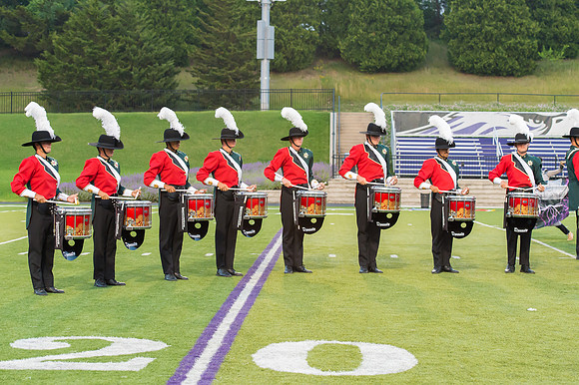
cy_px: 160
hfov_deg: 22.4
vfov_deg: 15.0
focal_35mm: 91
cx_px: 290
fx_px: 1465
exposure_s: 1/640
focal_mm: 78
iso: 3200
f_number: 5
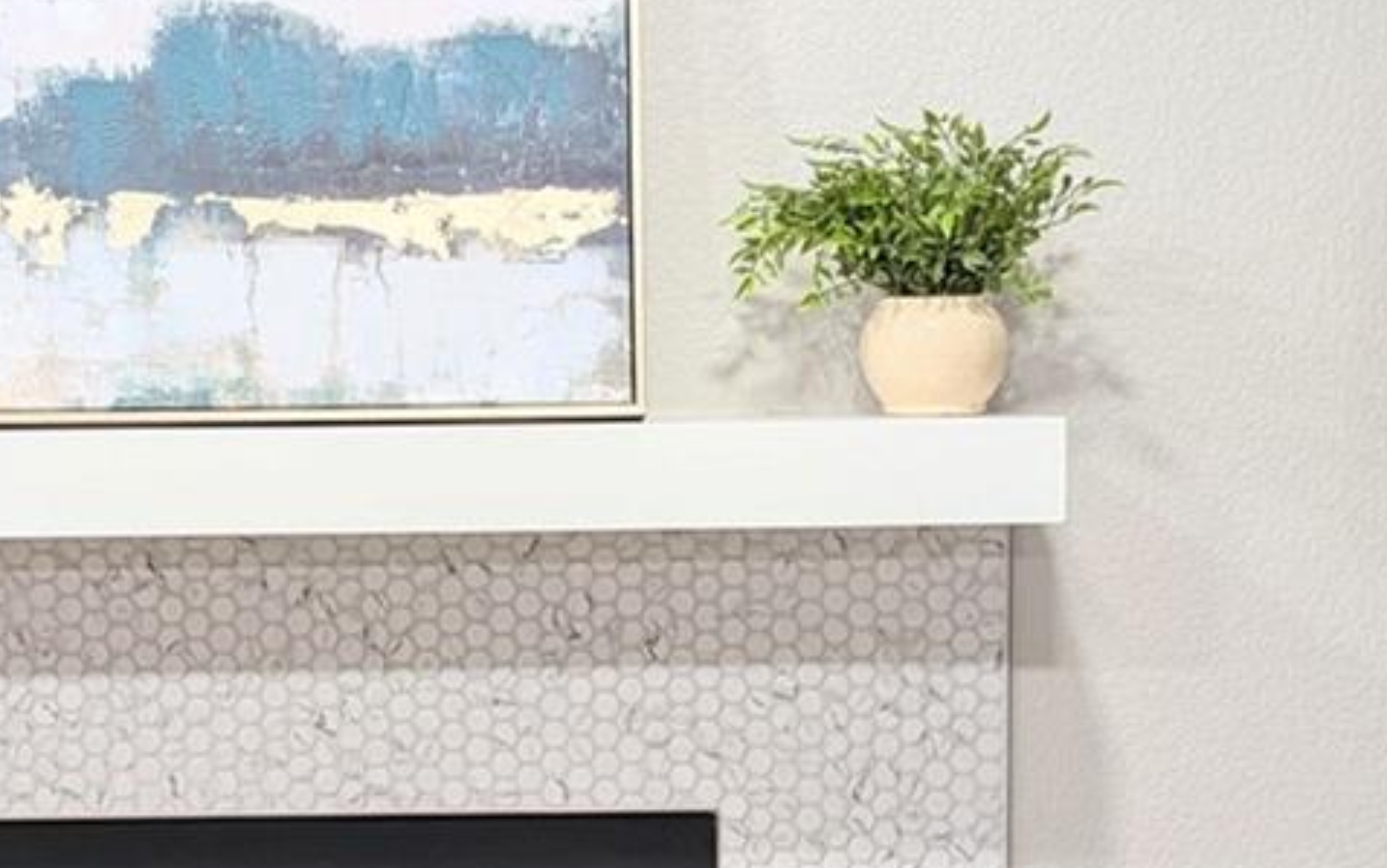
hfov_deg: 24.1
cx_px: 374
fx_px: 3214
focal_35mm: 85
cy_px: 656
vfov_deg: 15.3
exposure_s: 1/24
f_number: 1.85
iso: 51
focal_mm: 6.81
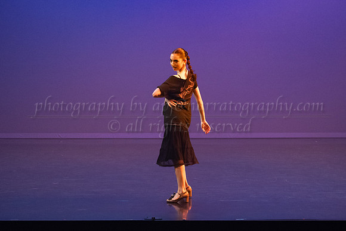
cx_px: 204
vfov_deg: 11.5
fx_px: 1150
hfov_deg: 17.1
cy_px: 133
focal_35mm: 120
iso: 4000
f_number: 4
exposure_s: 1/400
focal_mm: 75
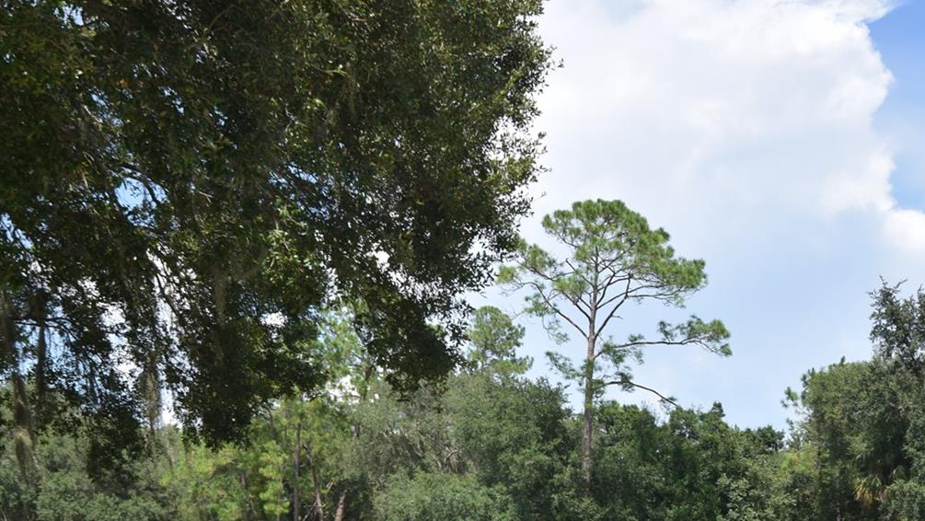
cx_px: 464
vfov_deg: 23.5
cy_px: 447
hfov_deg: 41.3
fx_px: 1227
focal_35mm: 50
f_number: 8
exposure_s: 1/200
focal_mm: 20
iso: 100
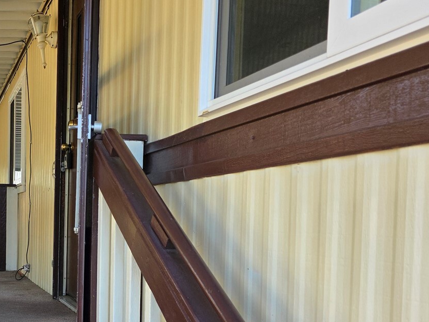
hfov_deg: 39.5
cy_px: 242
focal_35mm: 44
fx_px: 545
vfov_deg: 32.3
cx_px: 34
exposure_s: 1/359
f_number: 1.7
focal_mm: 6.3
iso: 50
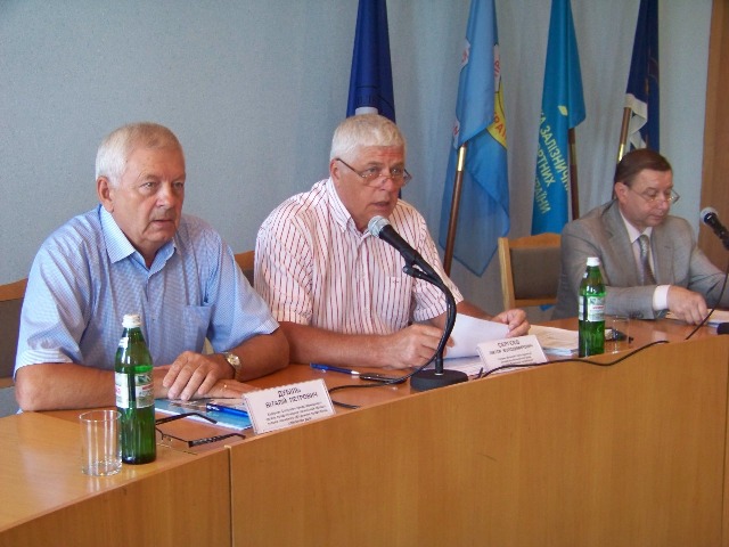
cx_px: 364
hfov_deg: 34.9
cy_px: 274
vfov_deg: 26.6
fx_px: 1158
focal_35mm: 55
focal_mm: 9.36
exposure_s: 1/30
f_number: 3.2
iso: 264
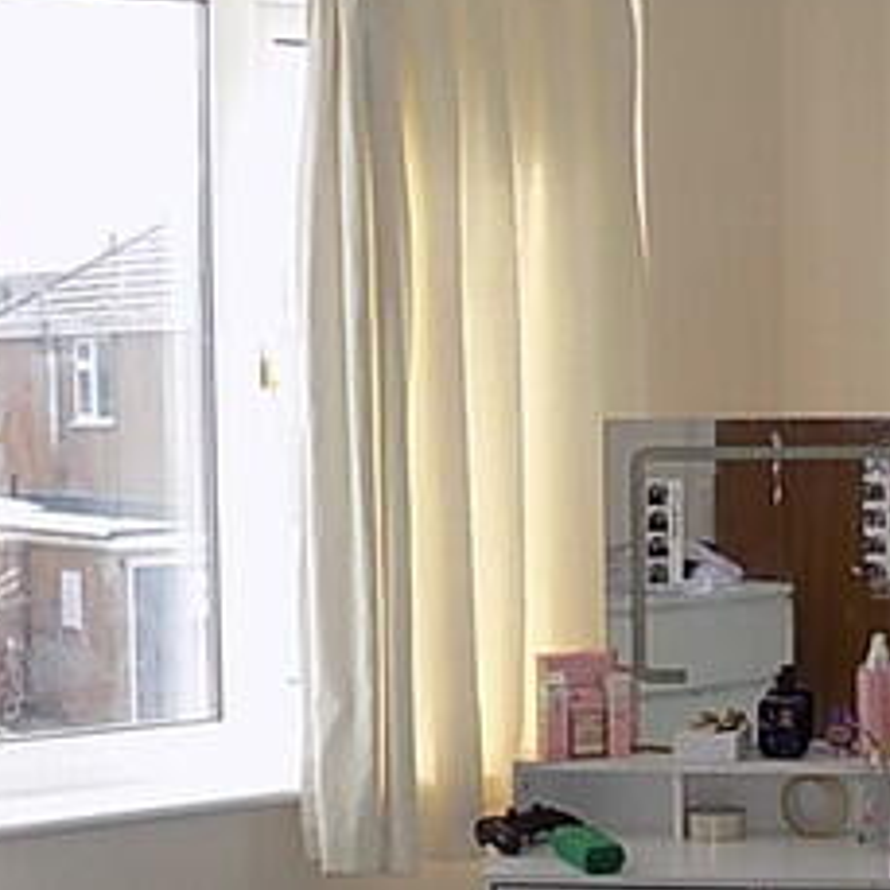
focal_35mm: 91
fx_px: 2647
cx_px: 529
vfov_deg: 19.0
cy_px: 661
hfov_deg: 19.1
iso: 80
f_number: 3.1
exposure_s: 1/160
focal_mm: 4
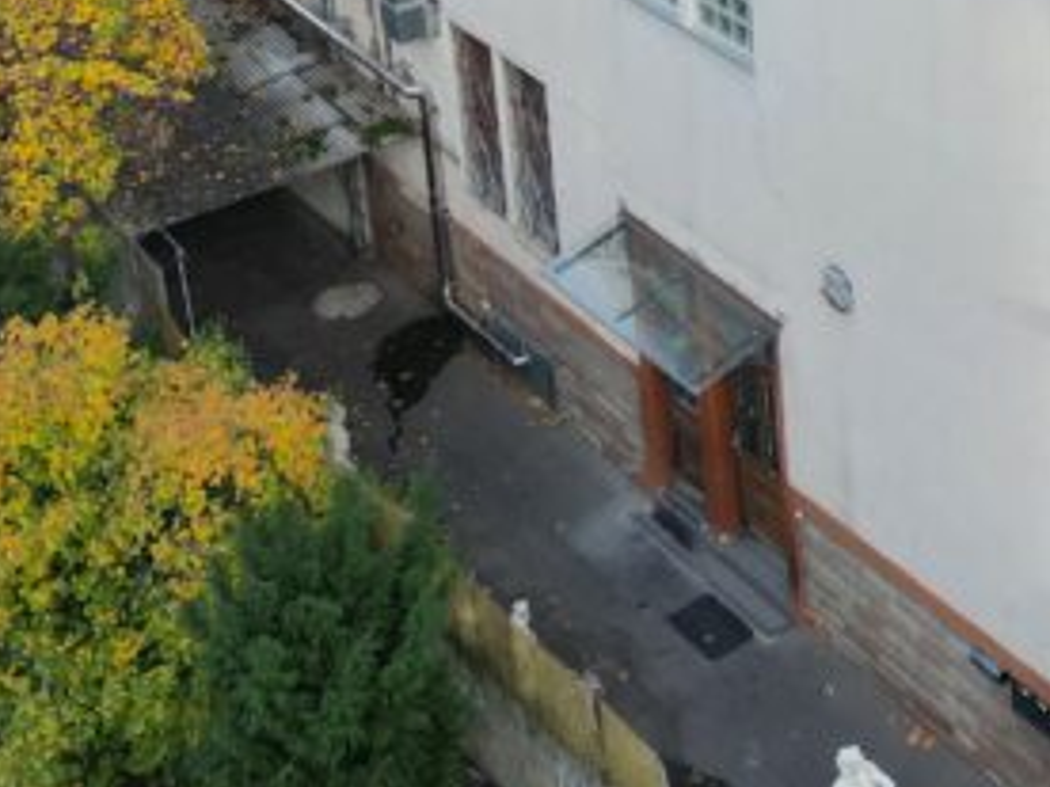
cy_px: -243
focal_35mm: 89
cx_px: 1118
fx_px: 2700
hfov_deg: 21.1
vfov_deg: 15.7
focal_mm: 6.72
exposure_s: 1/640
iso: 120
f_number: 1.7
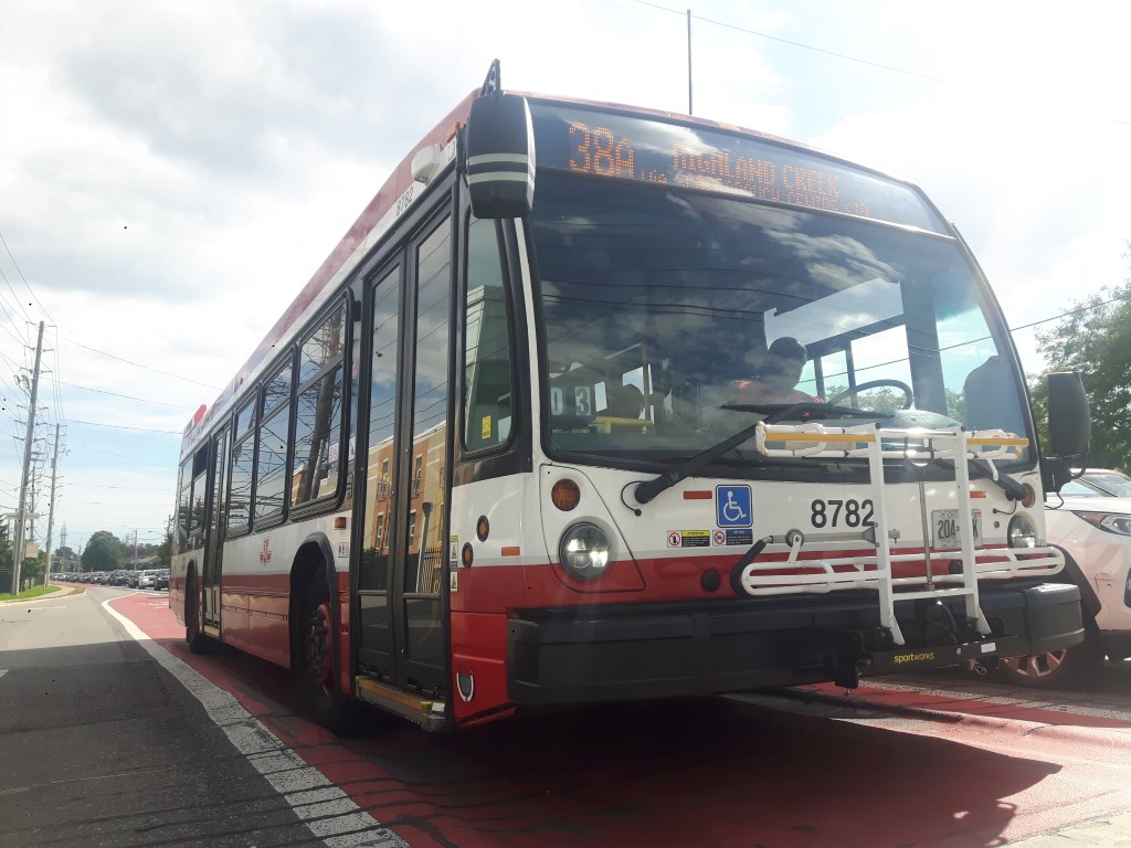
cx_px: 566
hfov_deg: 58.4
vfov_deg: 45.4
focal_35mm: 31
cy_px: 424
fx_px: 1013
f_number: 1.9
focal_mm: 3.7
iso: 40
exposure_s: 1/1026
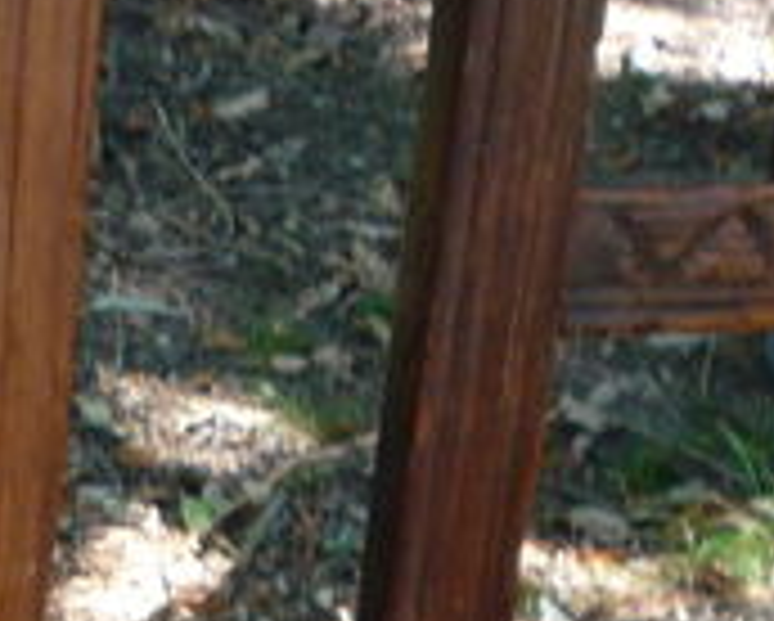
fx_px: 3899
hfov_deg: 10.8
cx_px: -490
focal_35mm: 170
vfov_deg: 8.7
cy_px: 1184
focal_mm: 5.2
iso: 100
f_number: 3.3
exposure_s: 1/40
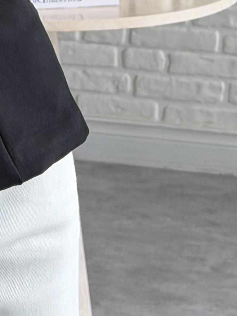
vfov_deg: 9.5
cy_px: -278
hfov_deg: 7.5
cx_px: -42
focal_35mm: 197
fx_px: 1798
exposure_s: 1/92
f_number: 1.78
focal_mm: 6.76
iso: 100
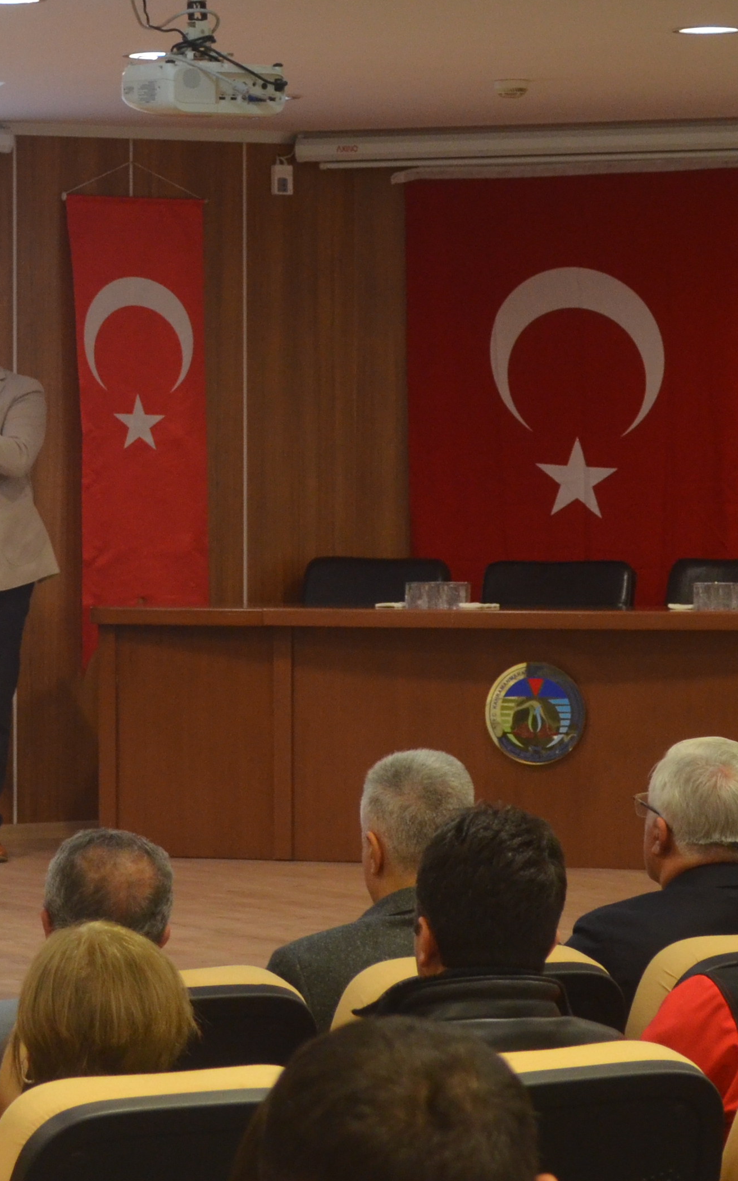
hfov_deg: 9.1
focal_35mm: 143
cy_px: 462
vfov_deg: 14.6
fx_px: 4603
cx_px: 24
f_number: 5.3
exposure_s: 1/30
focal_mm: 40
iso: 900
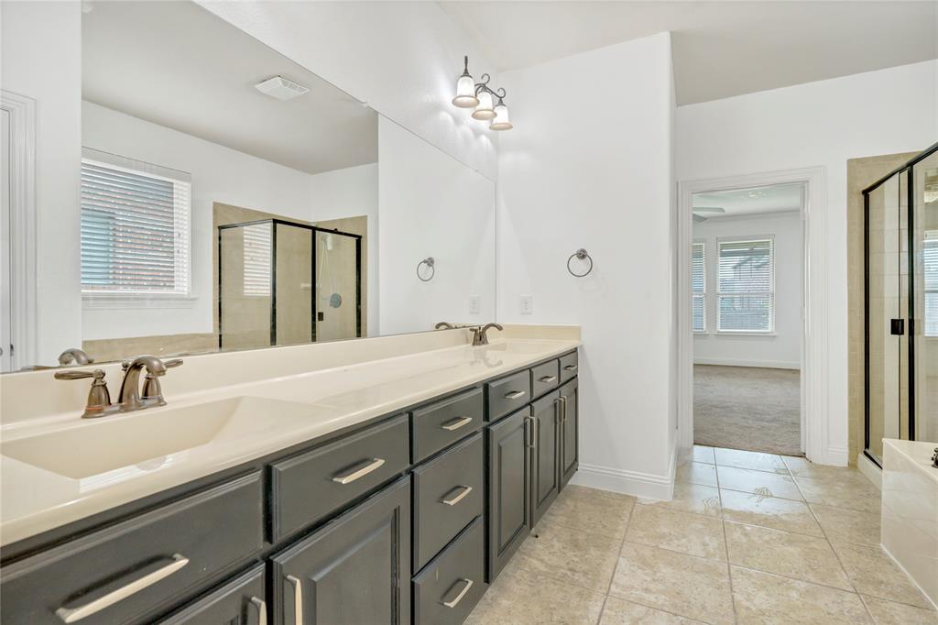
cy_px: 312
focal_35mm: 16
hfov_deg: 96.8
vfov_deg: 73.7
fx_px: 417
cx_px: 469
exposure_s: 1/30
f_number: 6.3
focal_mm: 16
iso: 400
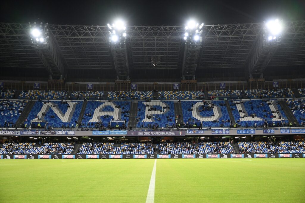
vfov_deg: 33.4
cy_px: 102
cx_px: 152
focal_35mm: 40
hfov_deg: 48.5
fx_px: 339
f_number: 2.8
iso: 2000
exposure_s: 1/320
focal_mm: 40
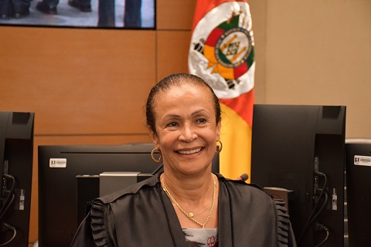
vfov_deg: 16.3
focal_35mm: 84
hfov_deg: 24.2
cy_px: 124
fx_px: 866
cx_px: 186
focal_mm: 56
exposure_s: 1/60
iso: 4000
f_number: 4.8
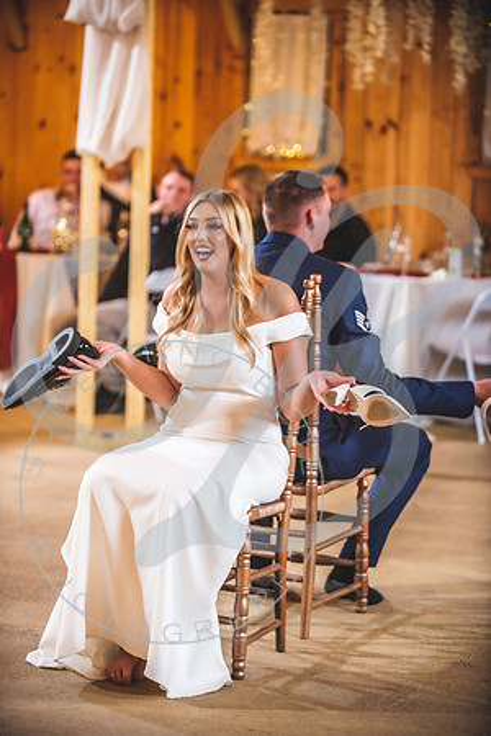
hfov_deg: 13.4
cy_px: 368
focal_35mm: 102
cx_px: 246
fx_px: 2087
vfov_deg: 20.0
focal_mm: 102
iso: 1250
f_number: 2.8
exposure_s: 1/200
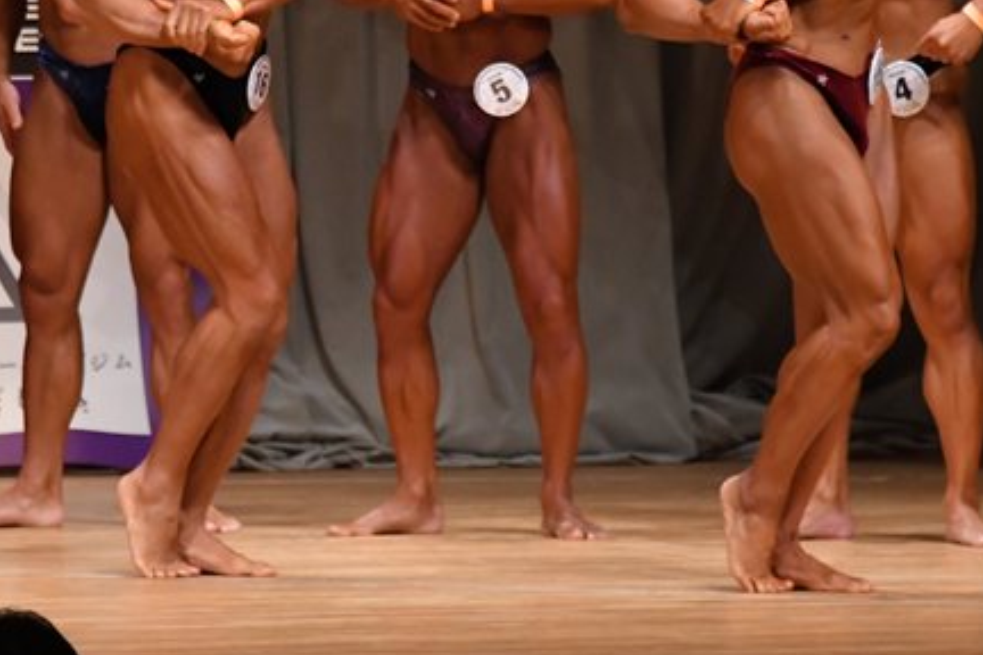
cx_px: 258
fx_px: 13952
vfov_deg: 2.7
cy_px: 109
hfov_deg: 4.0
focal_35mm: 511
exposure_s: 1/400
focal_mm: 190
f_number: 5.6
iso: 5000
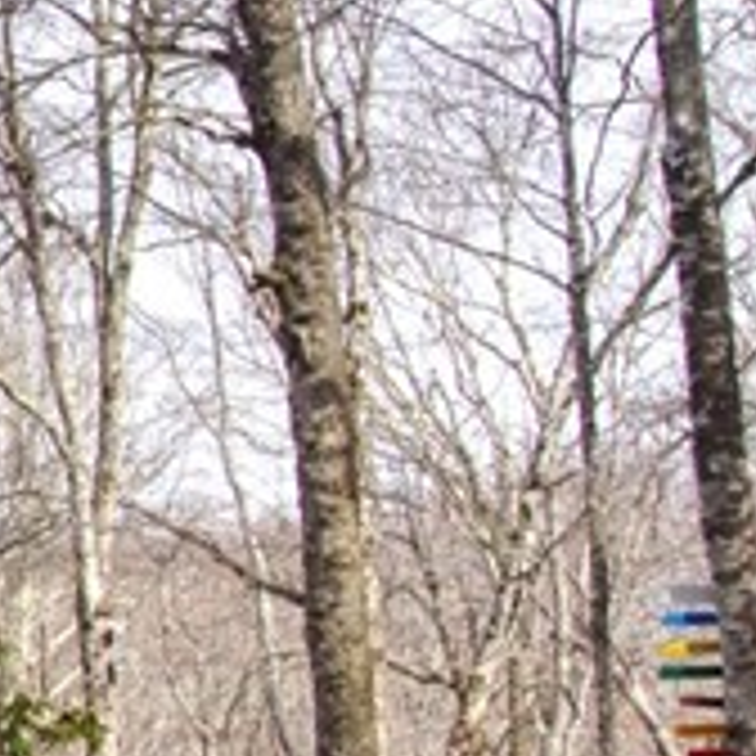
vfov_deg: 12.7
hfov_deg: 9.5
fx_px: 3385
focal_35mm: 137
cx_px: -1609
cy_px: 639
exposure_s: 1/200
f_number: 9
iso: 100
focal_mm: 25
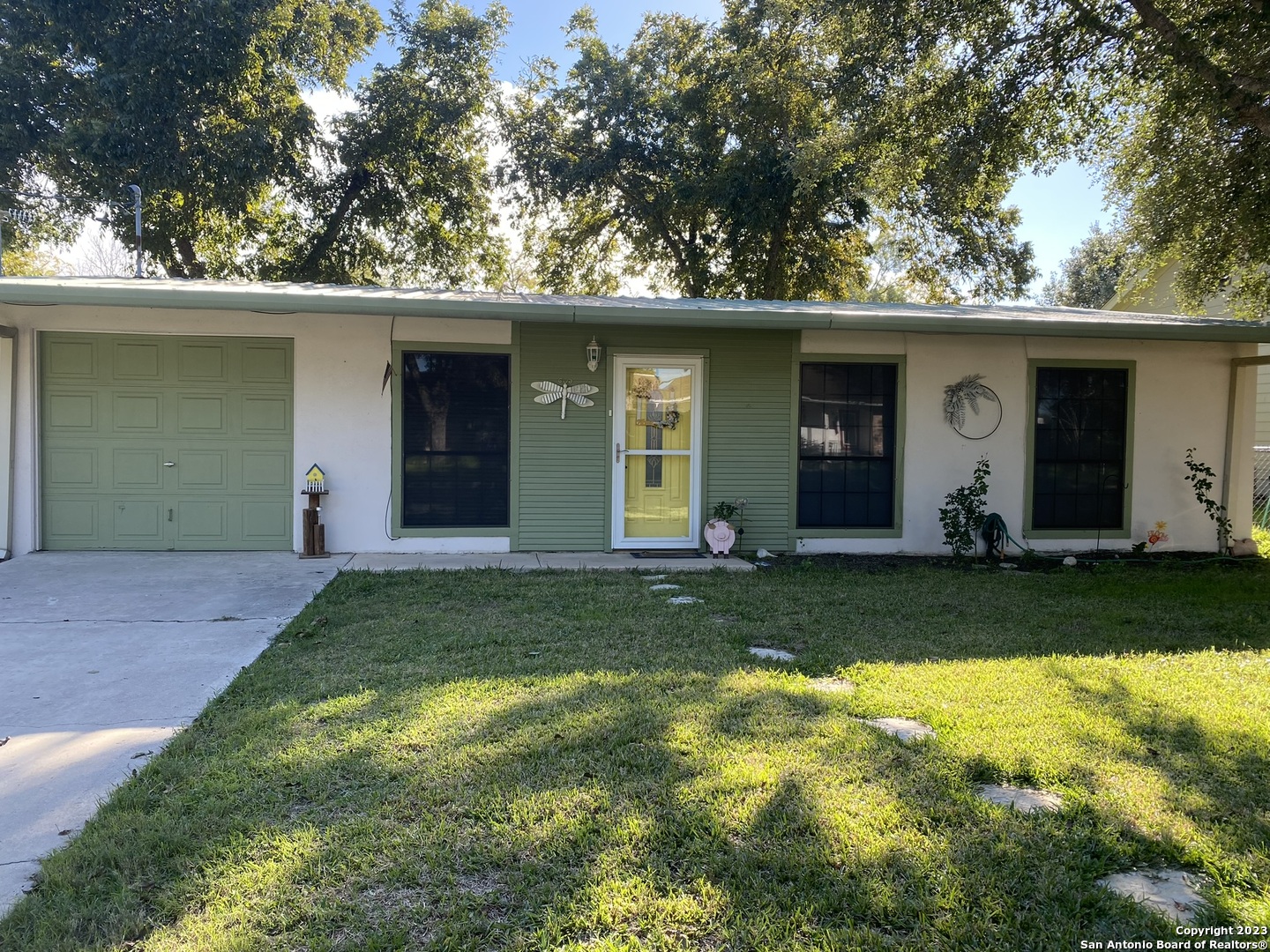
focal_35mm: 26
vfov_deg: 53.1
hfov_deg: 67.3
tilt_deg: -3.5
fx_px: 954
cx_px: 635
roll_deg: -1.2
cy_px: 476
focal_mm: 4.25
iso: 32
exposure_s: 1/414
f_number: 1.8
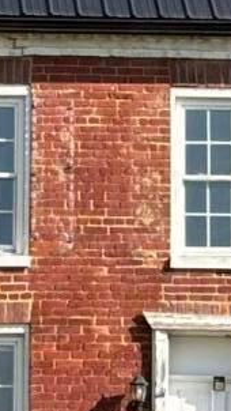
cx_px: 306
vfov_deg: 5.8
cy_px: 200
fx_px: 4081
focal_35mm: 375
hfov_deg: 3.2
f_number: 1.6
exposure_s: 1/1381
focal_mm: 5.96
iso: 40
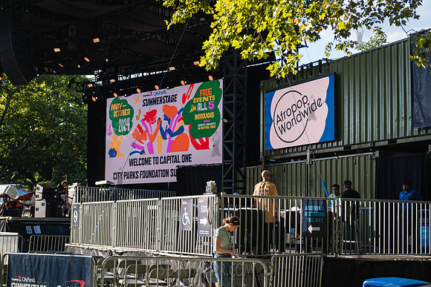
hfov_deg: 30.5
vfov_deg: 20.6
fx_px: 790
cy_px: 144
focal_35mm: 66
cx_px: 216
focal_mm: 66
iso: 500
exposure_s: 1/1600
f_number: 3.5
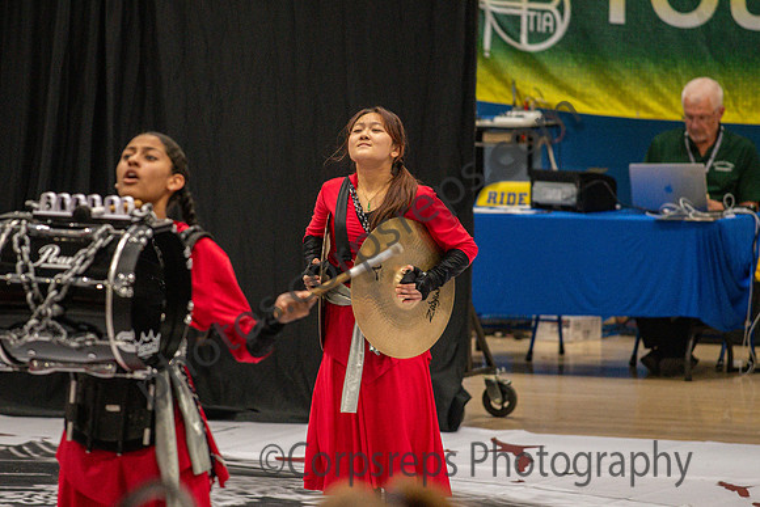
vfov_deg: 4.6
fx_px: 6347
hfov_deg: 6.9
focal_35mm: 301
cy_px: 250
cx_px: 346
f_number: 4
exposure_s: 1/500
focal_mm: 200
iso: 5600
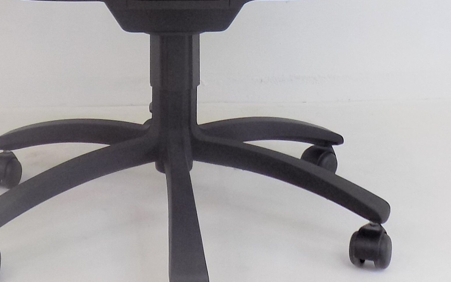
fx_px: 959
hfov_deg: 26.4
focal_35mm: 78
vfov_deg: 15.6
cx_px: 192
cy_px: -120
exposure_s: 1/40
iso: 80
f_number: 3.1
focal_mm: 4
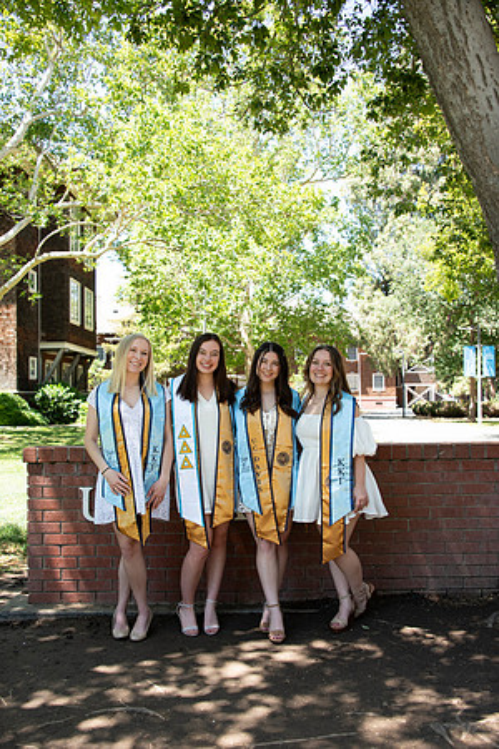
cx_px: 250
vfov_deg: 58.7
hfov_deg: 41.1
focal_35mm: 32
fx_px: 665
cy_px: 374
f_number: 5.6
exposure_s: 1/400
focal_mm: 32
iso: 640
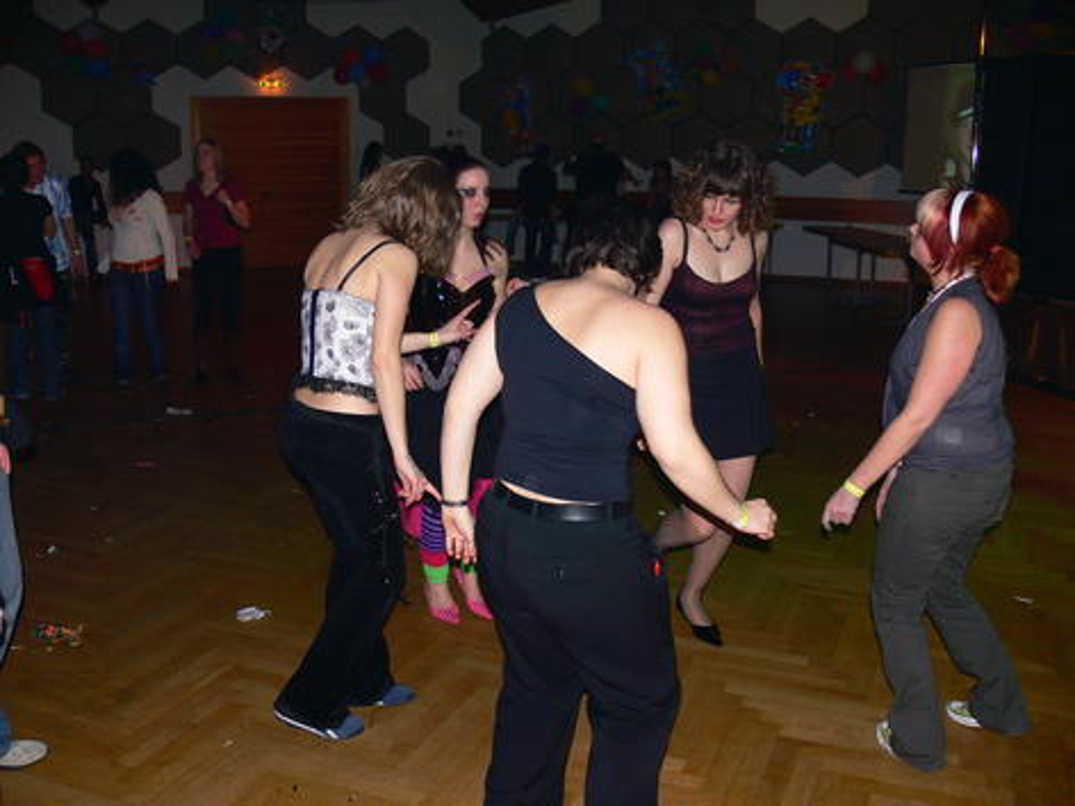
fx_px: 1087
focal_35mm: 35
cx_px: 538
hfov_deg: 52.6
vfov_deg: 40.7
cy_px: 403
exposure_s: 1/30
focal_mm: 7.4
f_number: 2.8
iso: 100
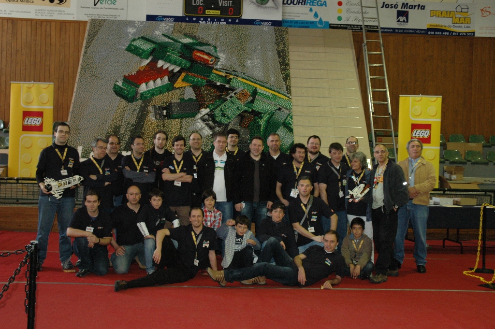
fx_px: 556
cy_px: 164
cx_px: 248
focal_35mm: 40
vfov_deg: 33.0
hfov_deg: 48.0
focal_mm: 27
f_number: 5.6
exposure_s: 1/30
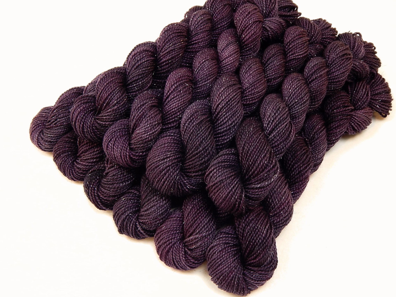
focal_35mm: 38
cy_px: 148
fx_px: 435
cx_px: 198
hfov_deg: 49.0
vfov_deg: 37.7
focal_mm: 6.8
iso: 125
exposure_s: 1/20
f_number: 3.4
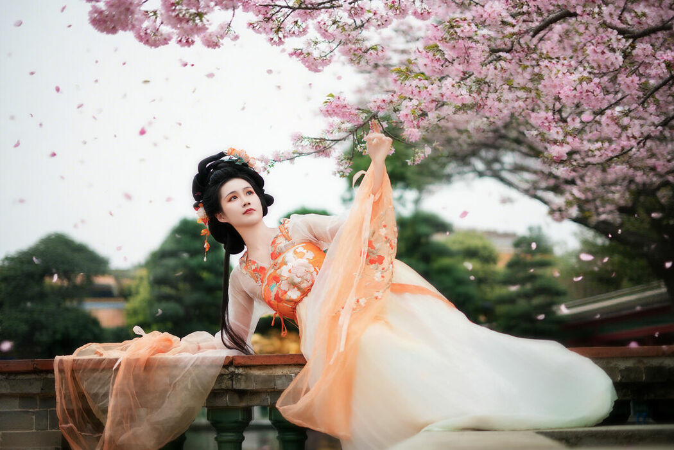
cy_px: 225
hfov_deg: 39.6
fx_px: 936
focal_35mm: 50
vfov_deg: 27.0
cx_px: 337
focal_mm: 50
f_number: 1.8
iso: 100
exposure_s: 1/320
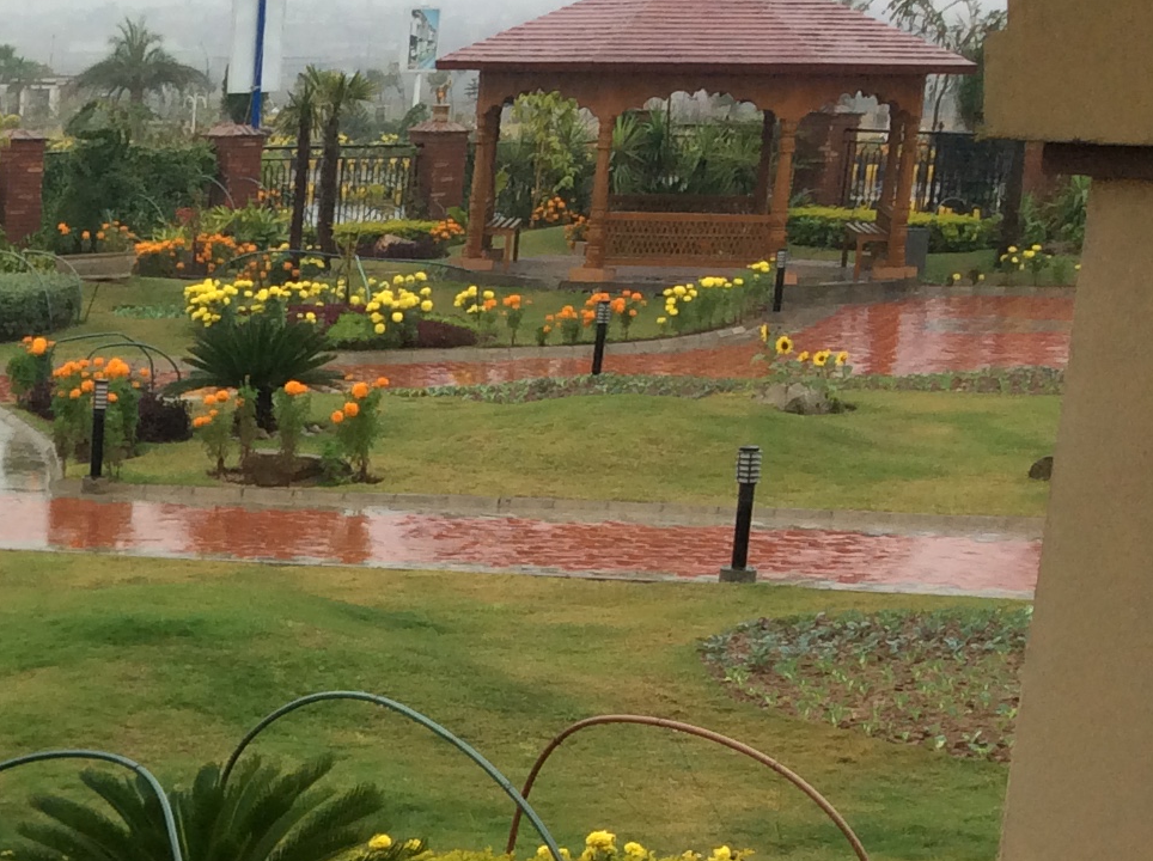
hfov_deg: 20.8
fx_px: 2860
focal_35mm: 86
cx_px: -333
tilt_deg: -15.4
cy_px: 867
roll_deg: +0.5
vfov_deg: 16.7
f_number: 2.4
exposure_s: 1/115
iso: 32
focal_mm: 3.3
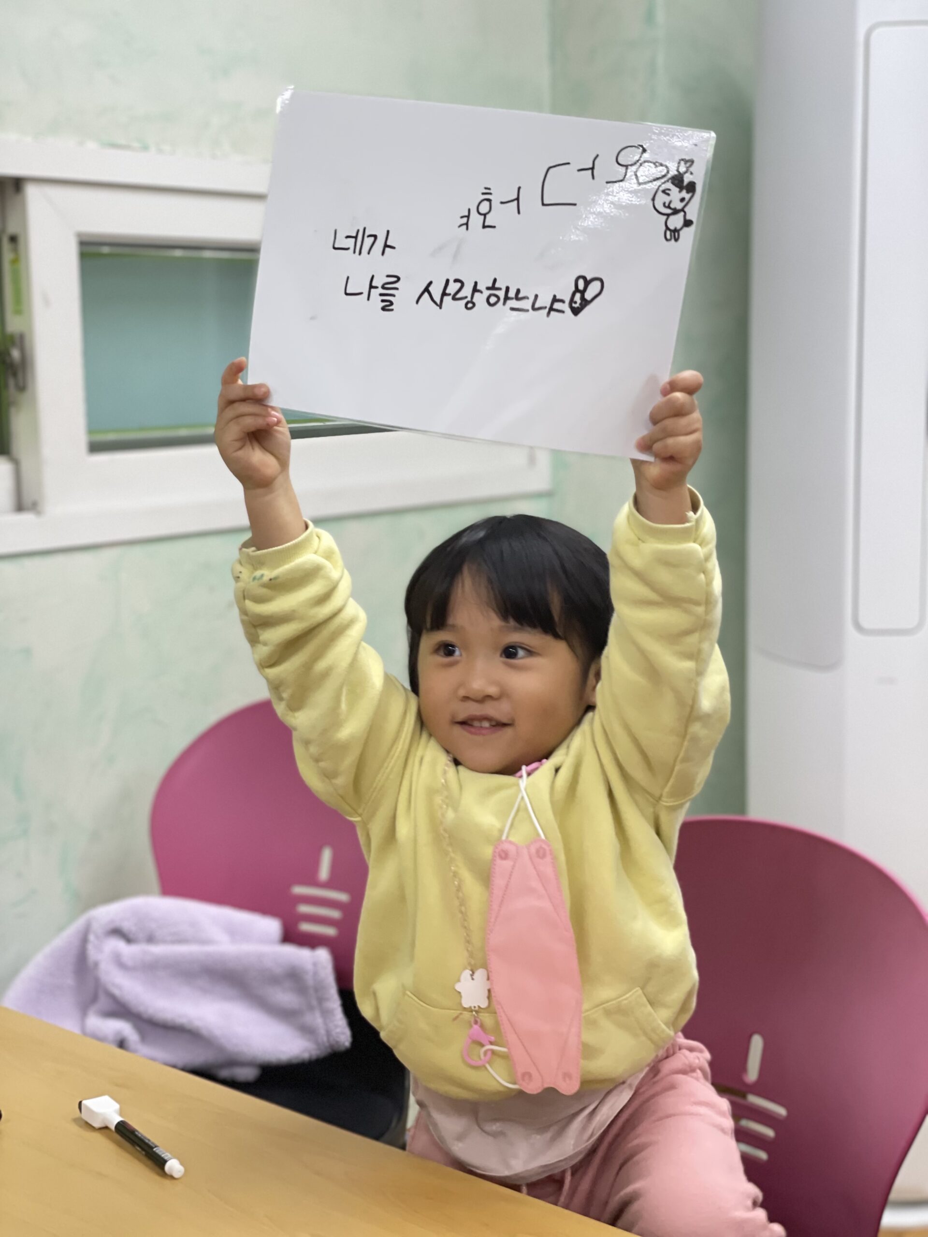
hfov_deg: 28.0
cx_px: 464
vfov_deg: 36.8
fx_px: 1859
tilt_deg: -8.6
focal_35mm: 52
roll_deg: +1.0
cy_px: 618
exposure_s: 1/120
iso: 200
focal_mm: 6
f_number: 2
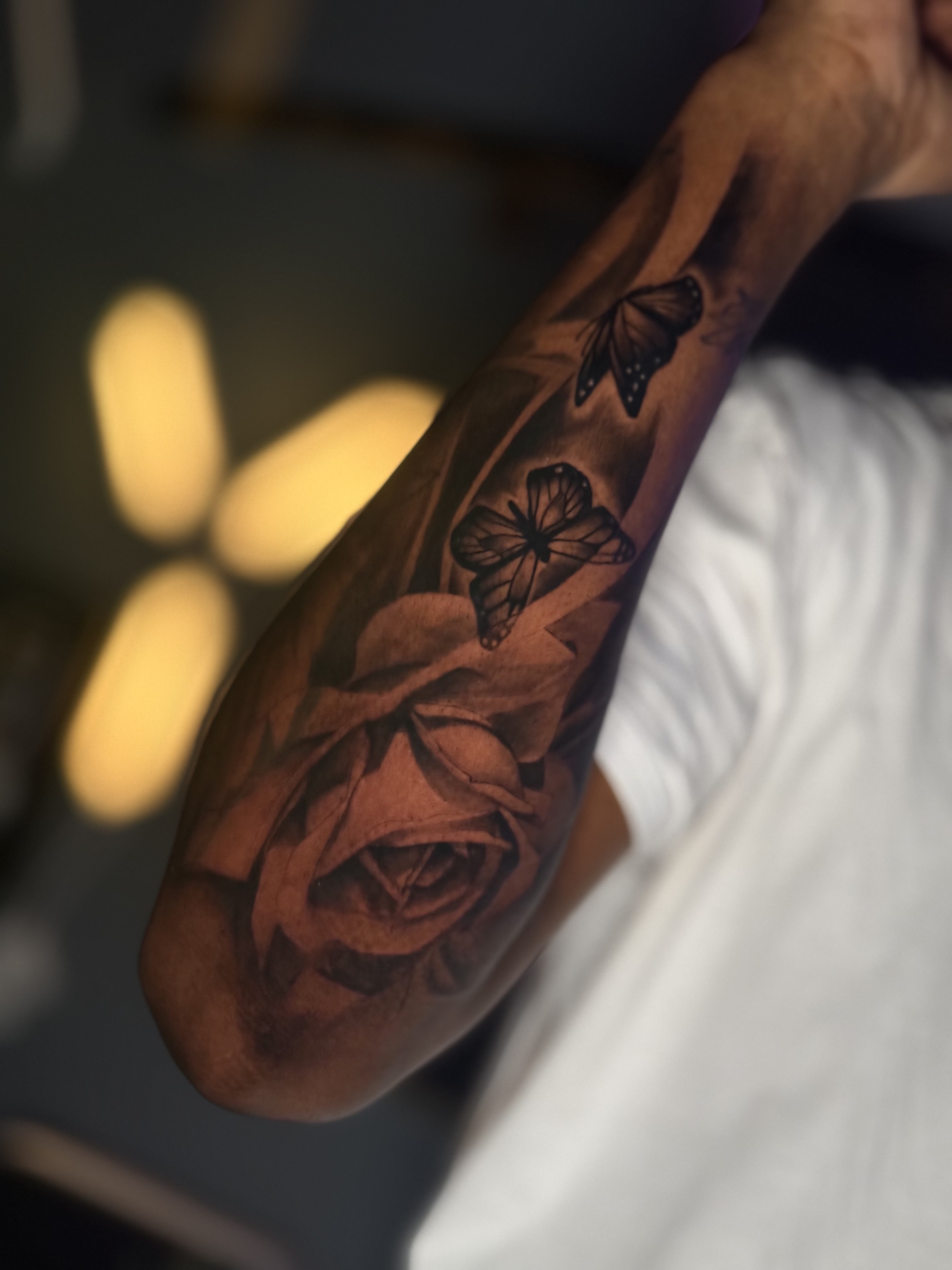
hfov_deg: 30.3
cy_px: 635
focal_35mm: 48
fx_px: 1760
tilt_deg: +4.3
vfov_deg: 39.7
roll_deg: -22.9
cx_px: 476
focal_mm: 6.76
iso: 500
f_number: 1.78
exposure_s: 1/28
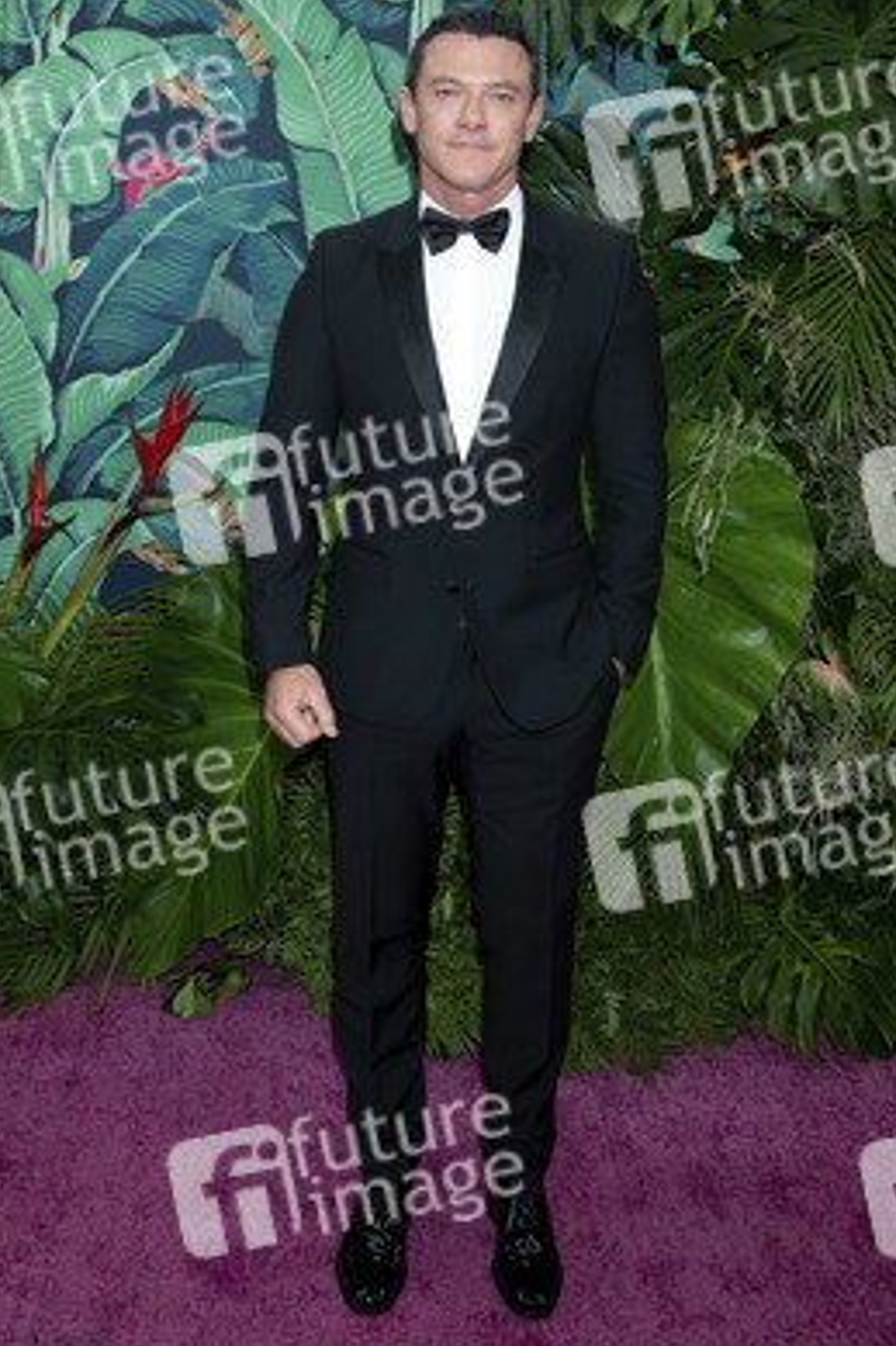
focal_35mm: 35
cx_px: 448
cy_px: 657
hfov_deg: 37.8
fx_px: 1308
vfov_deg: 54.4
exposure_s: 1/160
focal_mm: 34
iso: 400
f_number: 7.1
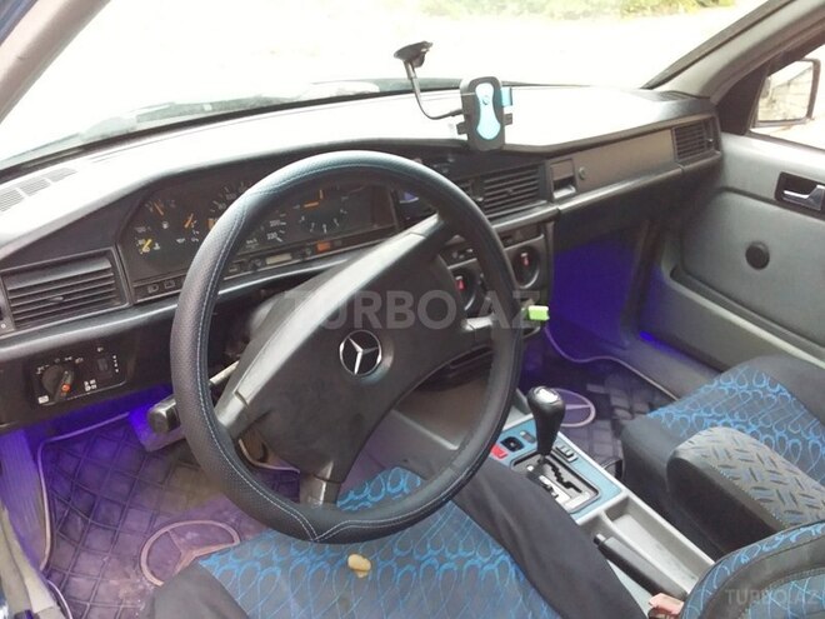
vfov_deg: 45.4
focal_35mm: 31
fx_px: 739
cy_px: 310
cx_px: 412
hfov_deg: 58.4
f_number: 2.2
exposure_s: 1/50
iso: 125
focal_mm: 3.3
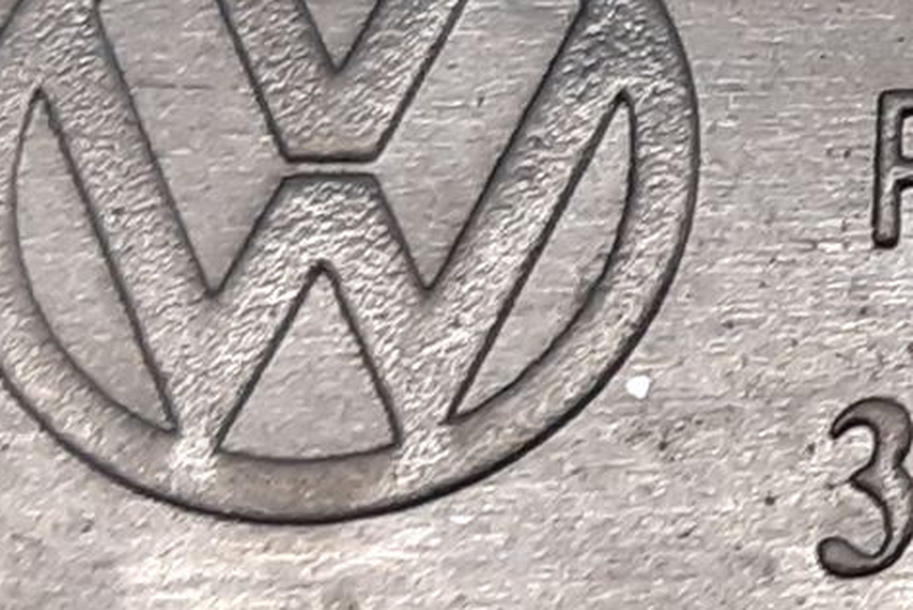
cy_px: 305
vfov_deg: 11.7
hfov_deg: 16.0
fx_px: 2969
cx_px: 1392
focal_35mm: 117
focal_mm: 3.93
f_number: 1.7
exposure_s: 1/50
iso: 125
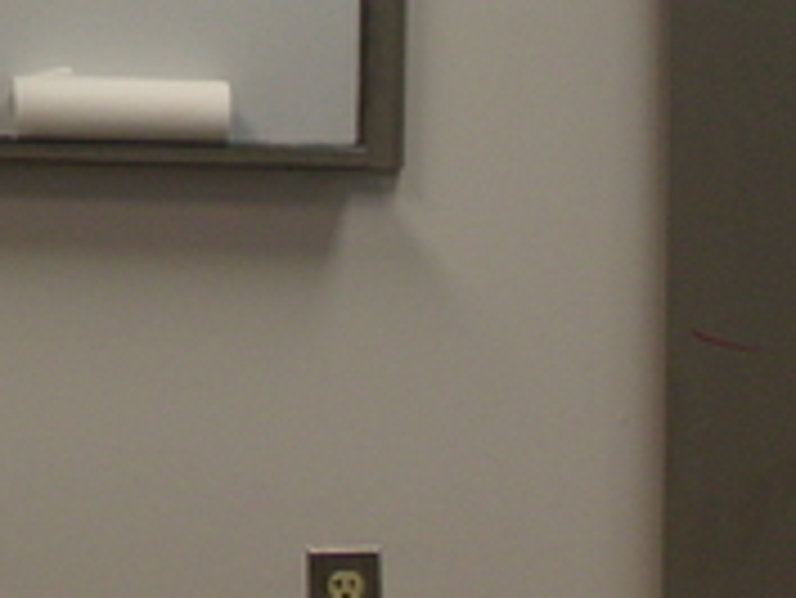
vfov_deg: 8.0
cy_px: -427
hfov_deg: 10.6
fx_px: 4165
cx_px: -355
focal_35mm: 181
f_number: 3.1
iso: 120
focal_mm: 11.1
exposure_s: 1/60
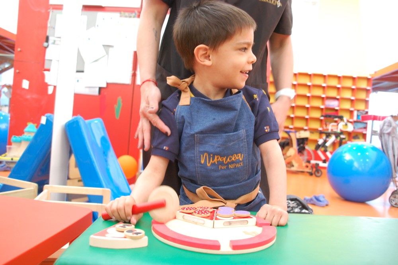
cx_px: 199
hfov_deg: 57.3
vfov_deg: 39.9
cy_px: 132
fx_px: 365
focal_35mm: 33
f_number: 4
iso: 800
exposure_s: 1/20
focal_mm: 22
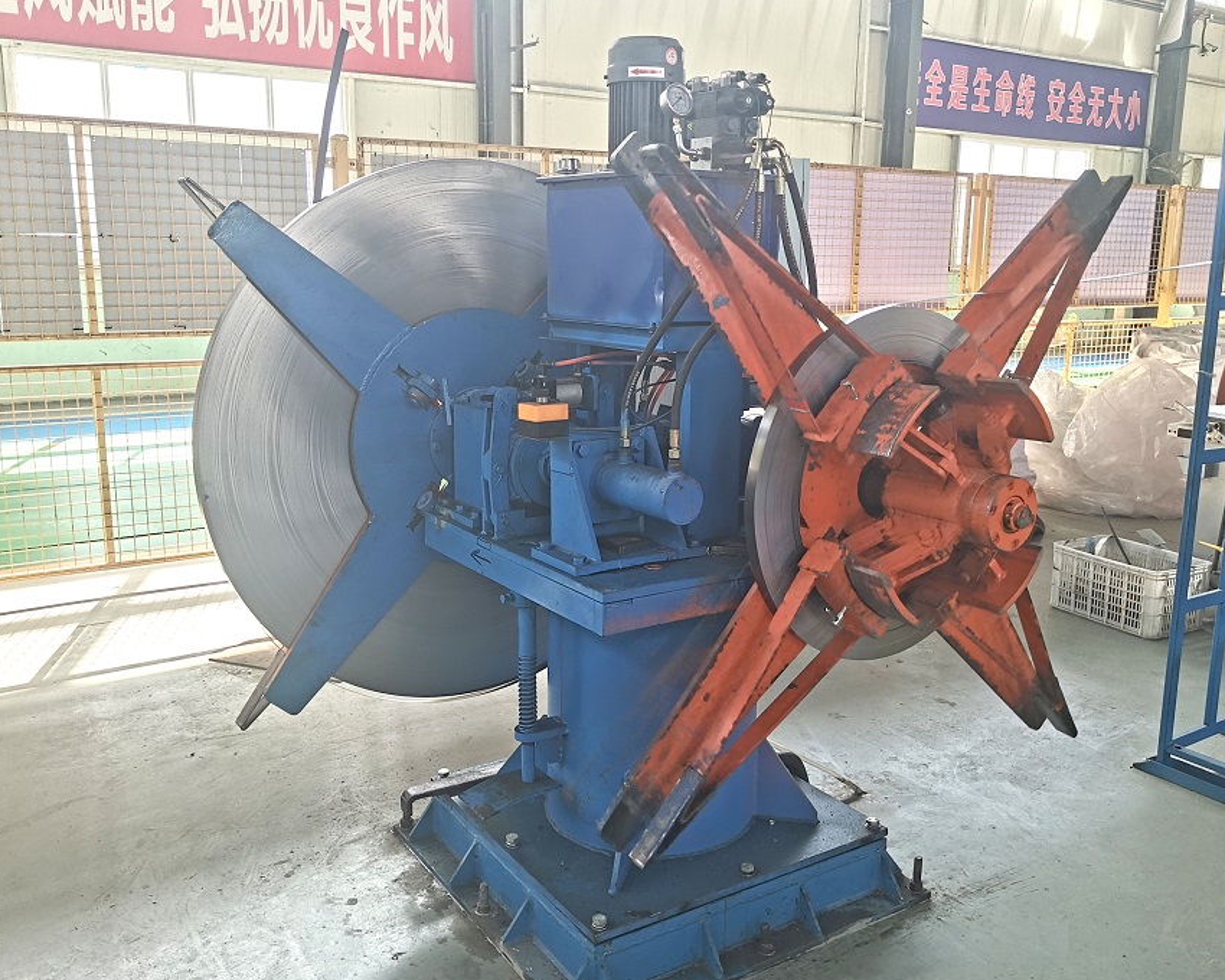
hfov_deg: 57.2
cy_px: 481
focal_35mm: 31
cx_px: 620
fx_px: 1124
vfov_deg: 47.1
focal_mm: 4.94
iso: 50
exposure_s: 1/167
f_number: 1.9
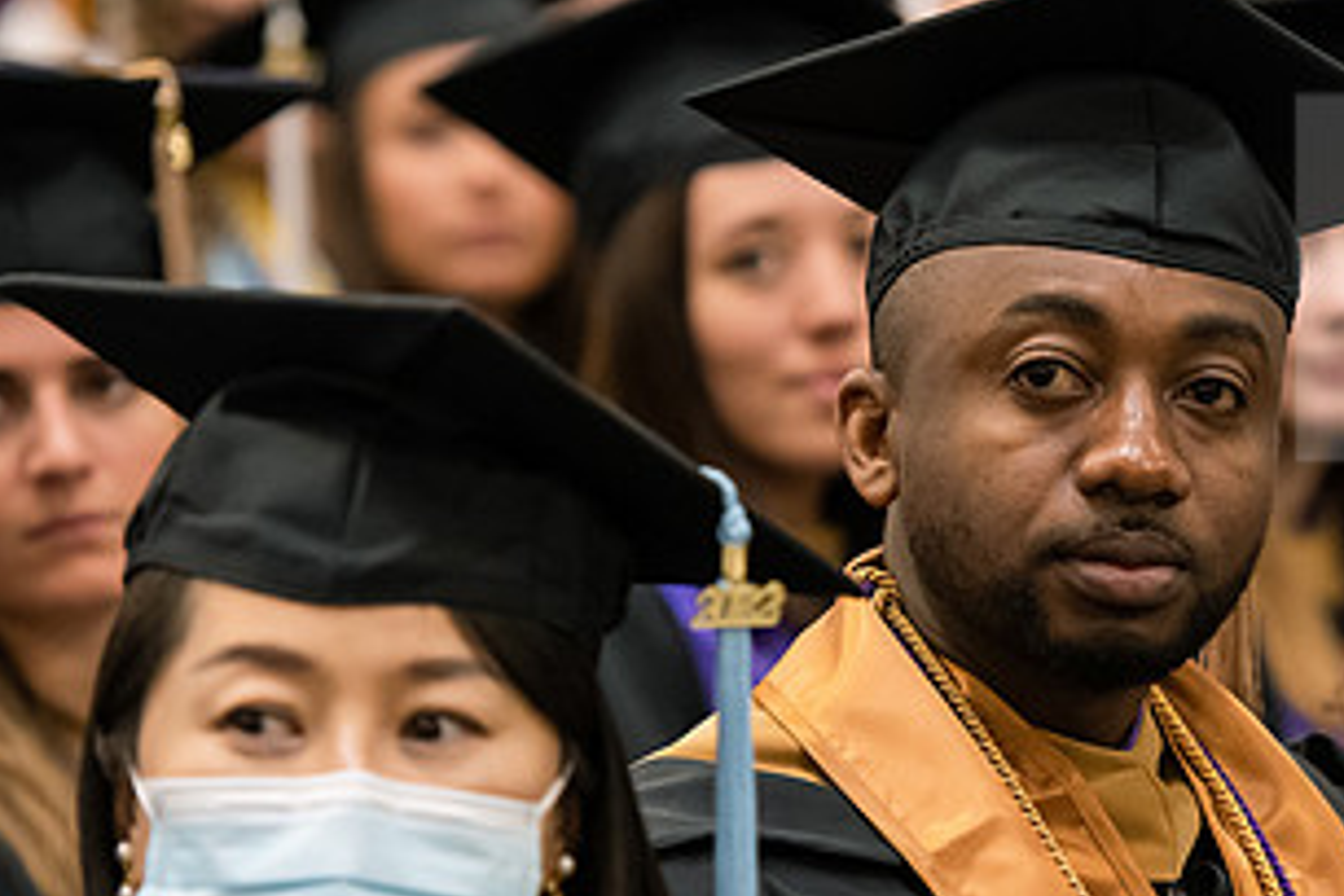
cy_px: 626
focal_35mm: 275
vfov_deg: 5.0
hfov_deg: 7.5
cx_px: 1164
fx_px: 10266
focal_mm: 145
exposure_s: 1/200
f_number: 3.5
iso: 3200
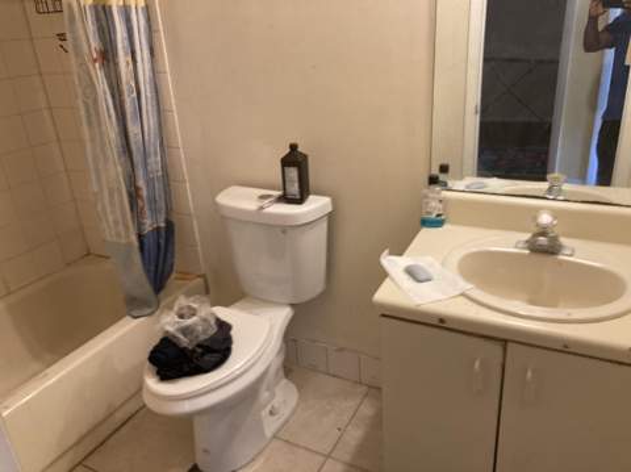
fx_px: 510
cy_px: 236
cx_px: 316
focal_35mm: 28
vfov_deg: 49.7
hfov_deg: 63.5
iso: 250
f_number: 1.8
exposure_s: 1/60
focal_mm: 3.99
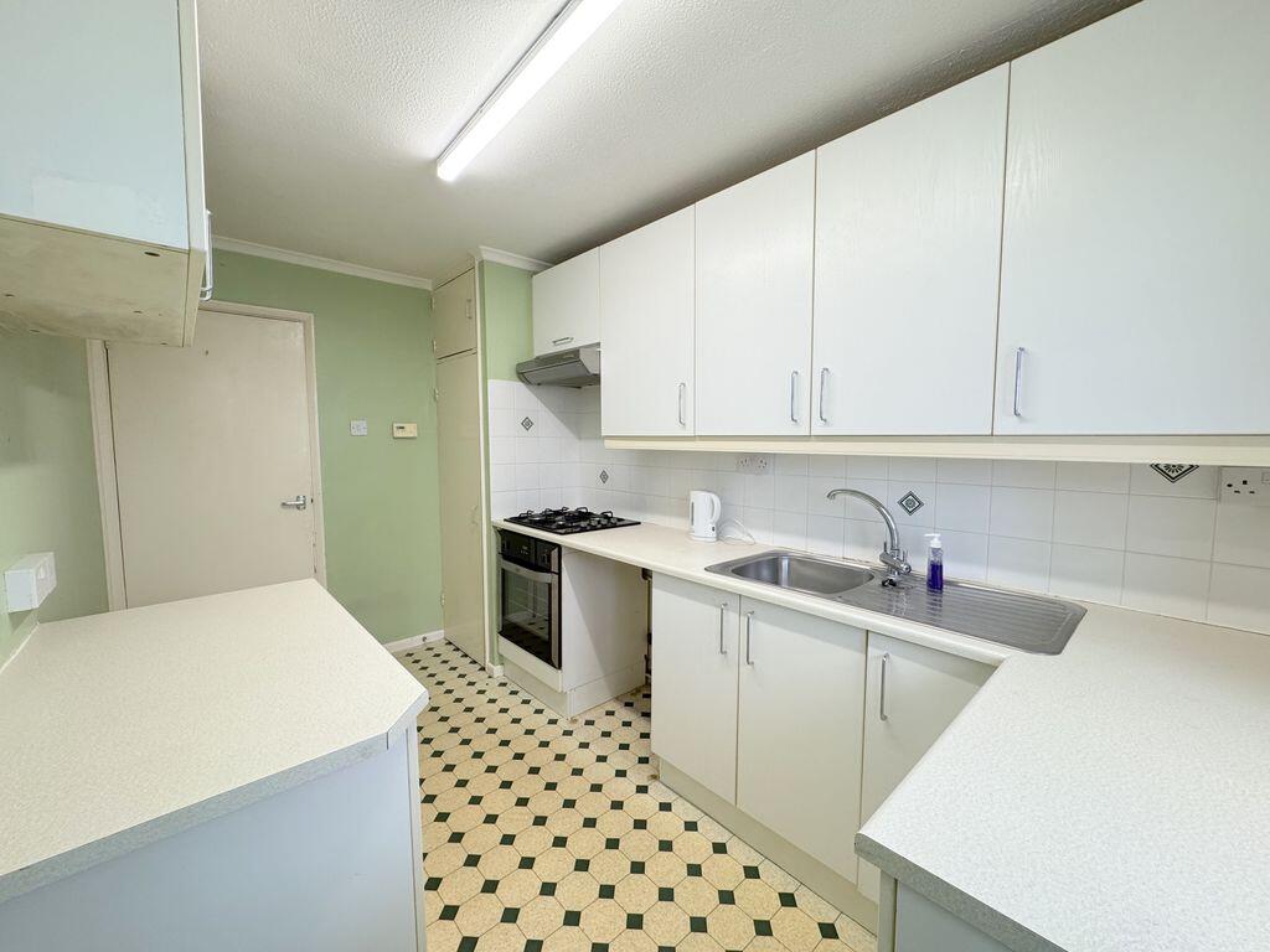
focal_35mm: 14
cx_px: 635
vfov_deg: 85.7
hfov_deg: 102.1
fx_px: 514
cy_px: 476
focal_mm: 2.22
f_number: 2.2
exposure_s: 1/100
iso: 200
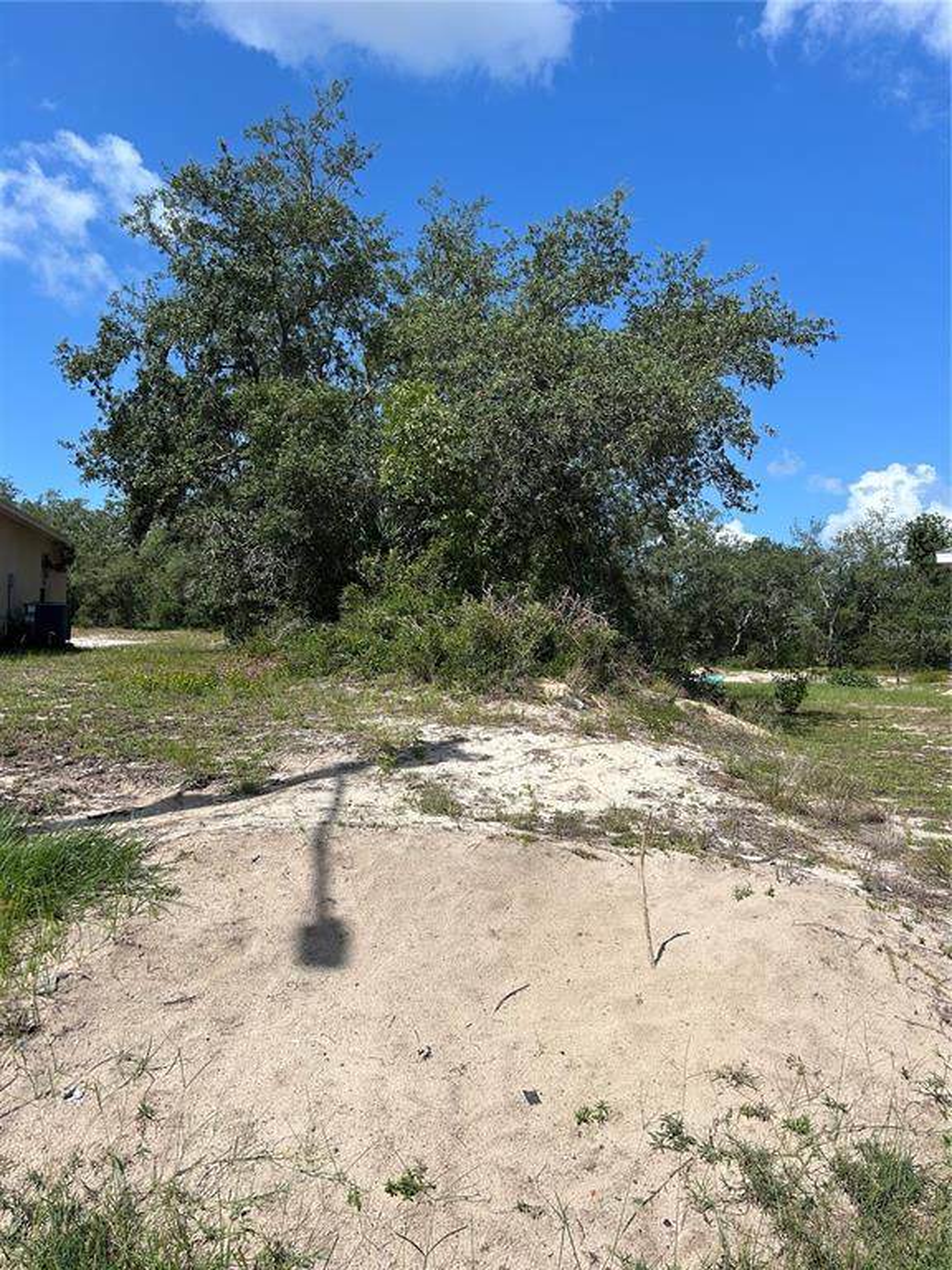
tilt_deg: -0.6
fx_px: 953
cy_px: 635
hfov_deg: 53.1
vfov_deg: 67.3
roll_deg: -0.4
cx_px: 476
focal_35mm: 26
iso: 50
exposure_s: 1/5882
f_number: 1.5
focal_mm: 5.7
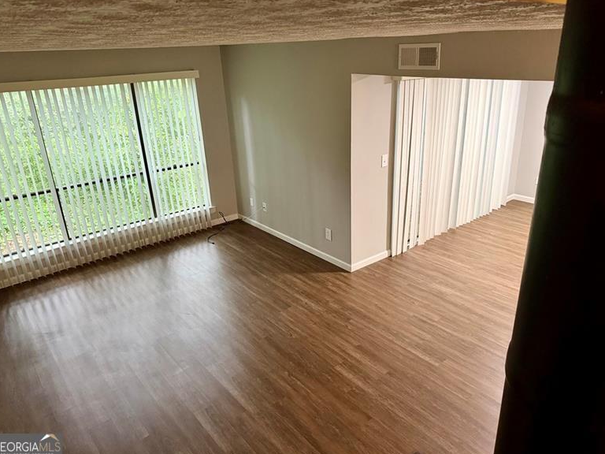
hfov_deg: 69.4
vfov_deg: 54.9
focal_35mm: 25
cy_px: 221
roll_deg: +2.1
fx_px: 437
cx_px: 306
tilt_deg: -20.9
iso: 640
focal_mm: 6.76
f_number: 1.78
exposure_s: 1/60
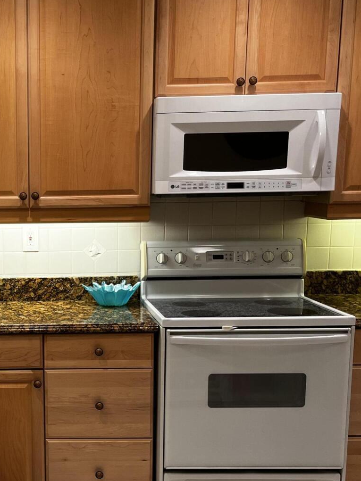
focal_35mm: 51
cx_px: 30
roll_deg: +3.3
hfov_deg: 27.4
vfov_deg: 37.2
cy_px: 309
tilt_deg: -10.3
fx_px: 709
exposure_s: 1/60
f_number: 1.6
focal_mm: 5.1
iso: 64
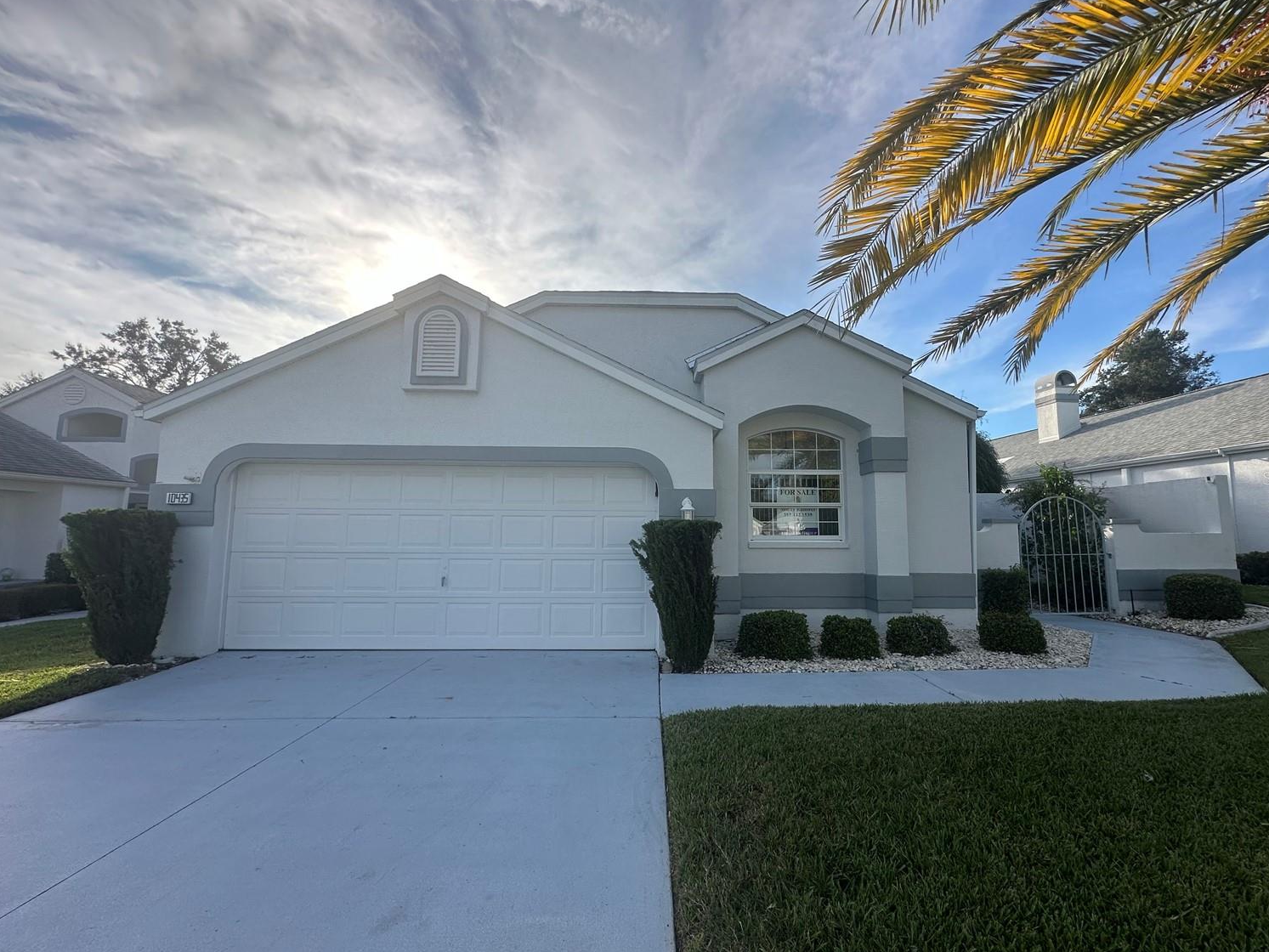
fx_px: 550
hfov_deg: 98.1
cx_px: 663
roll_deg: +0.5
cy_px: 478
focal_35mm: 15
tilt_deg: +5.4
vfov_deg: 81.8
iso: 40
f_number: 2.2
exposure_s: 1/1304
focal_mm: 2.22
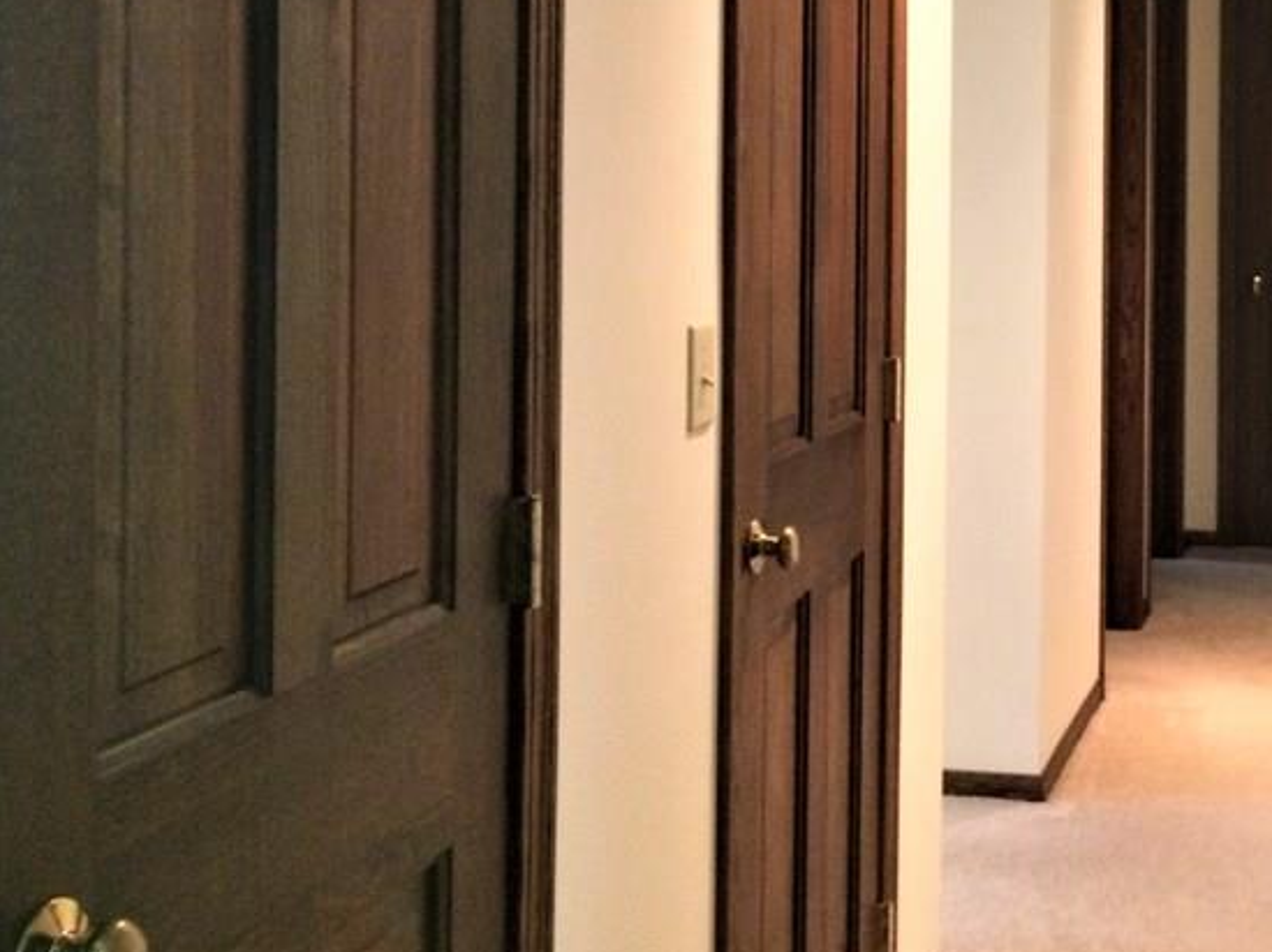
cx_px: 1068
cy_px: 155
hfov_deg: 34.2
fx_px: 1983
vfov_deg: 26.4
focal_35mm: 54
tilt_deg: -1.9
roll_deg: -0.1
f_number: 2.2
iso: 250
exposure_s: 1/17
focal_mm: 4.15
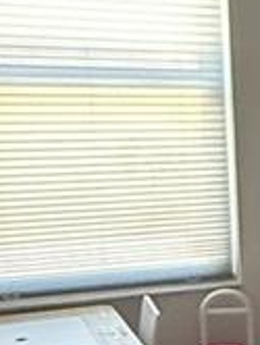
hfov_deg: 11.5
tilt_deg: -13.7
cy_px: 289
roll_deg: -4.9
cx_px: 666
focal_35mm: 101
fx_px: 1009
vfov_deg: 19.2
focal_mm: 2.22
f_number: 2.2
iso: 640
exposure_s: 1/60
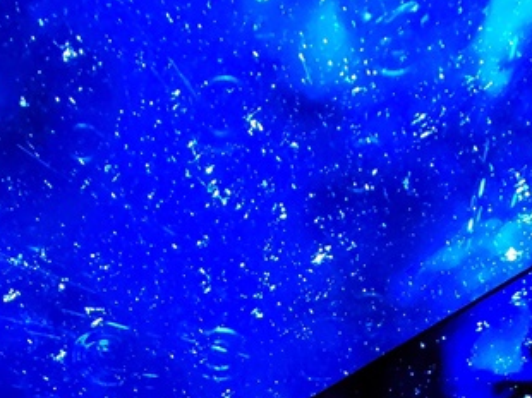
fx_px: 645
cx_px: 149
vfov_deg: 28.1
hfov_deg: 43.7
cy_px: 523
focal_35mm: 42
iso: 800
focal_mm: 2.2
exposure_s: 1/24
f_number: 2.2
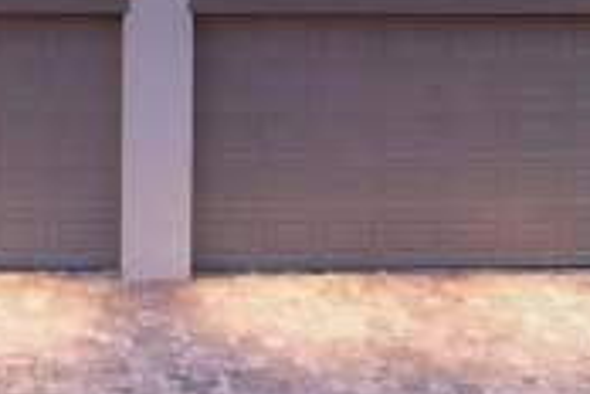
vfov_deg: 13.0
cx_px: -75
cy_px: -151
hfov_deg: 19.3
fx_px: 1655
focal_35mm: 101
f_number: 2.8
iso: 100
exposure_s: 1/1000
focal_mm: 8.38
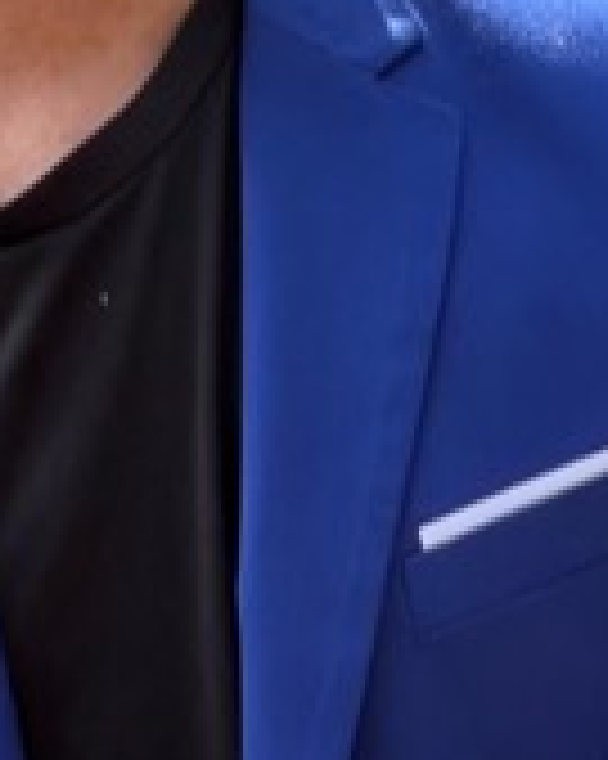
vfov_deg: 10.4
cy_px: 450
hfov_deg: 8.3
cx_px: 117
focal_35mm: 185
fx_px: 4165
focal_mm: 2.71
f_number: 1.9
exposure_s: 1/187
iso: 32
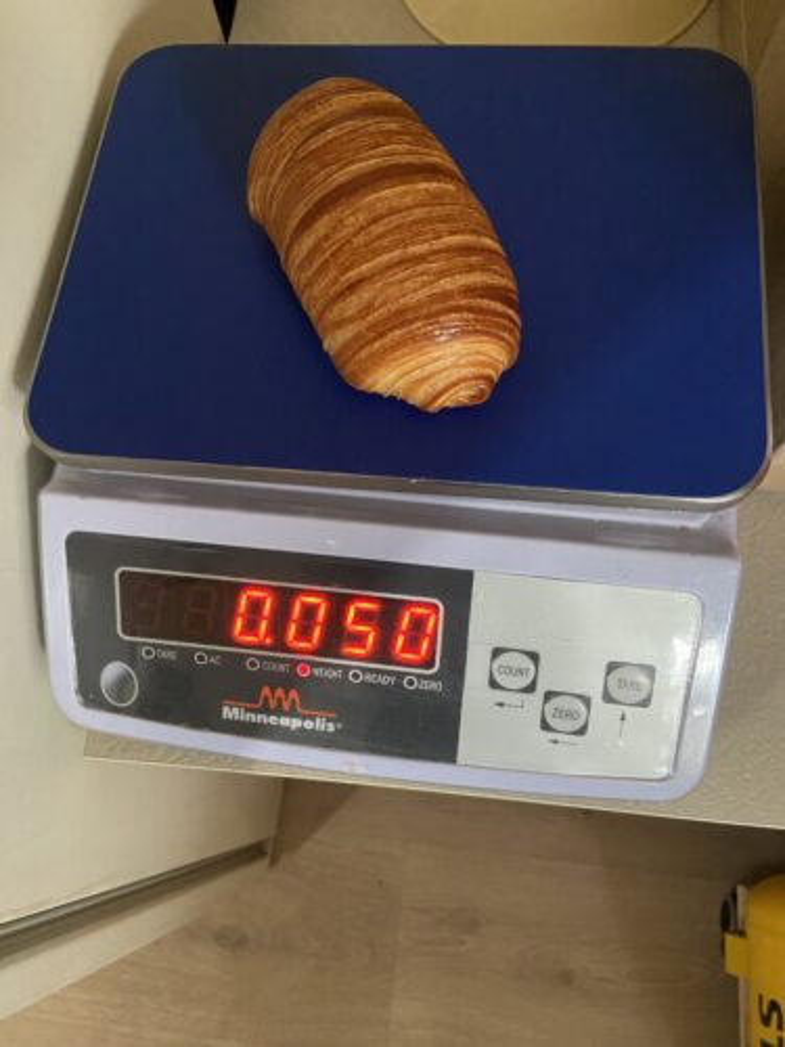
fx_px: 786
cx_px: 392
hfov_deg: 53.1
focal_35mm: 26
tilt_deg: -70.4
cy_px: 524
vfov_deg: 67.3
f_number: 1.8
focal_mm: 4.25
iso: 500
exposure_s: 1/30
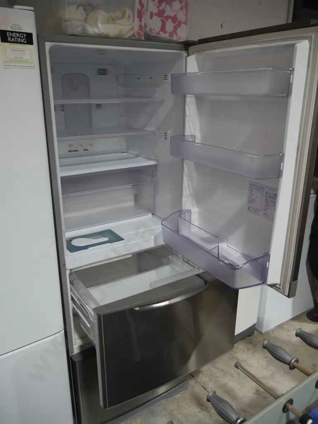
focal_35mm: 28
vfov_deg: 63.4
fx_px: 343
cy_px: 212
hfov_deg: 49.8
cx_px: 159
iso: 200
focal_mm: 14
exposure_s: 1/60
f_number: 3.5
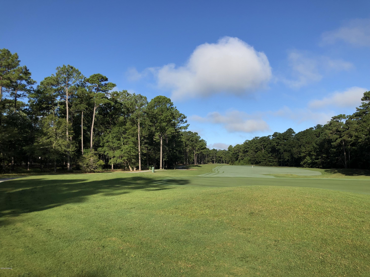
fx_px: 299
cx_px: 185
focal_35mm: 28
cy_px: 138
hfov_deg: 63.4
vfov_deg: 49.7
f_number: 1.8
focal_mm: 3.99
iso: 20
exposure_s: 1/1779
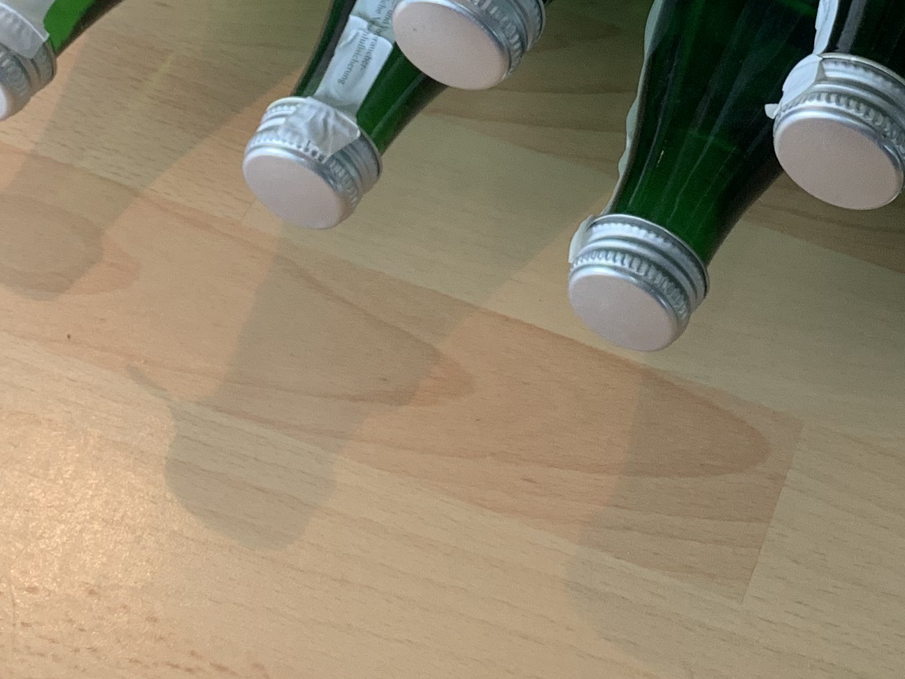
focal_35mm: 81
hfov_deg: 23.9
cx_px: 667
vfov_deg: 17.1
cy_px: -221
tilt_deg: -40.2
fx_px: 2118
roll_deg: -5.0
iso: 80
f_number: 1.8
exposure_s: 1/100
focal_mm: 4.25
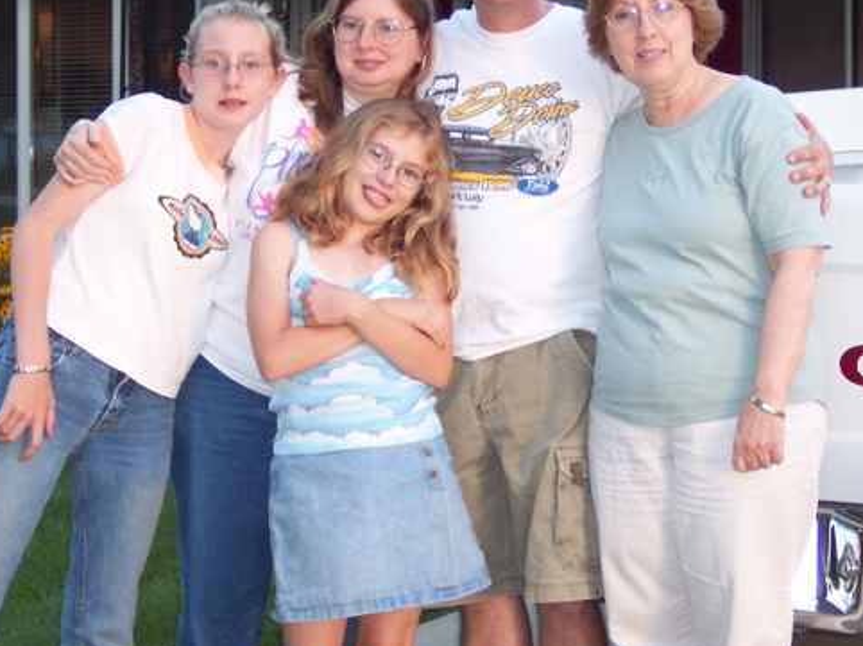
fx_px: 2317
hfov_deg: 21.1
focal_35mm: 93
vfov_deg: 15.8
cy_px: 203
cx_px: 525
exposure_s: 1/45
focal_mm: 13.3
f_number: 3.4
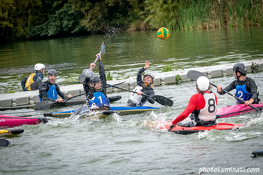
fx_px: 2055
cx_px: 79
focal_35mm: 281
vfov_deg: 4.9
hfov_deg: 7.3
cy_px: 42
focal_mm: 185
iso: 3200
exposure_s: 1/2500
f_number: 5
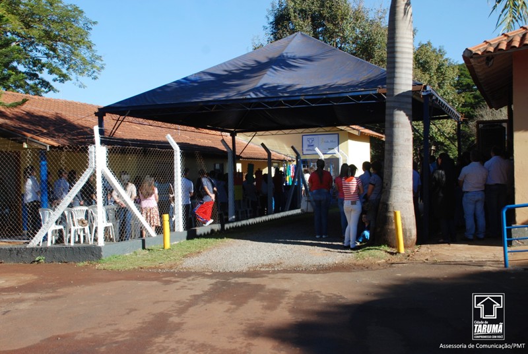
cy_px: 177
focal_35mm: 42
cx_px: 264
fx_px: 617
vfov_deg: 32.0
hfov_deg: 46.3
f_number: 6.3
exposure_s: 1/160
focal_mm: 28
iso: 100
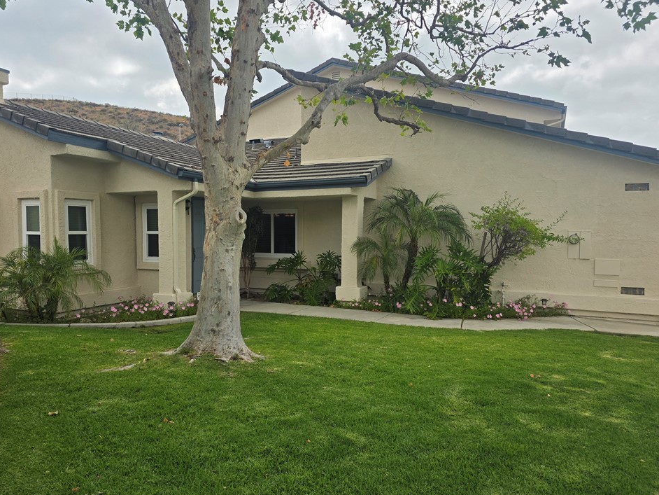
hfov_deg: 69.3
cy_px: 257
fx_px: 476
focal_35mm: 25
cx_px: 311
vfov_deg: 54.9
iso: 80
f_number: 1.7
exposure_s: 1/4145
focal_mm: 6.3
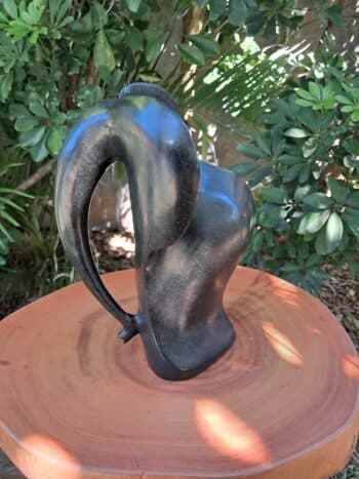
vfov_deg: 65.3
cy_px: 240
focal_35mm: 27
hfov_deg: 51.3
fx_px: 374
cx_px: 180
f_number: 1.8
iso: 80
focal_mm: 4
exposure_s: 1/50
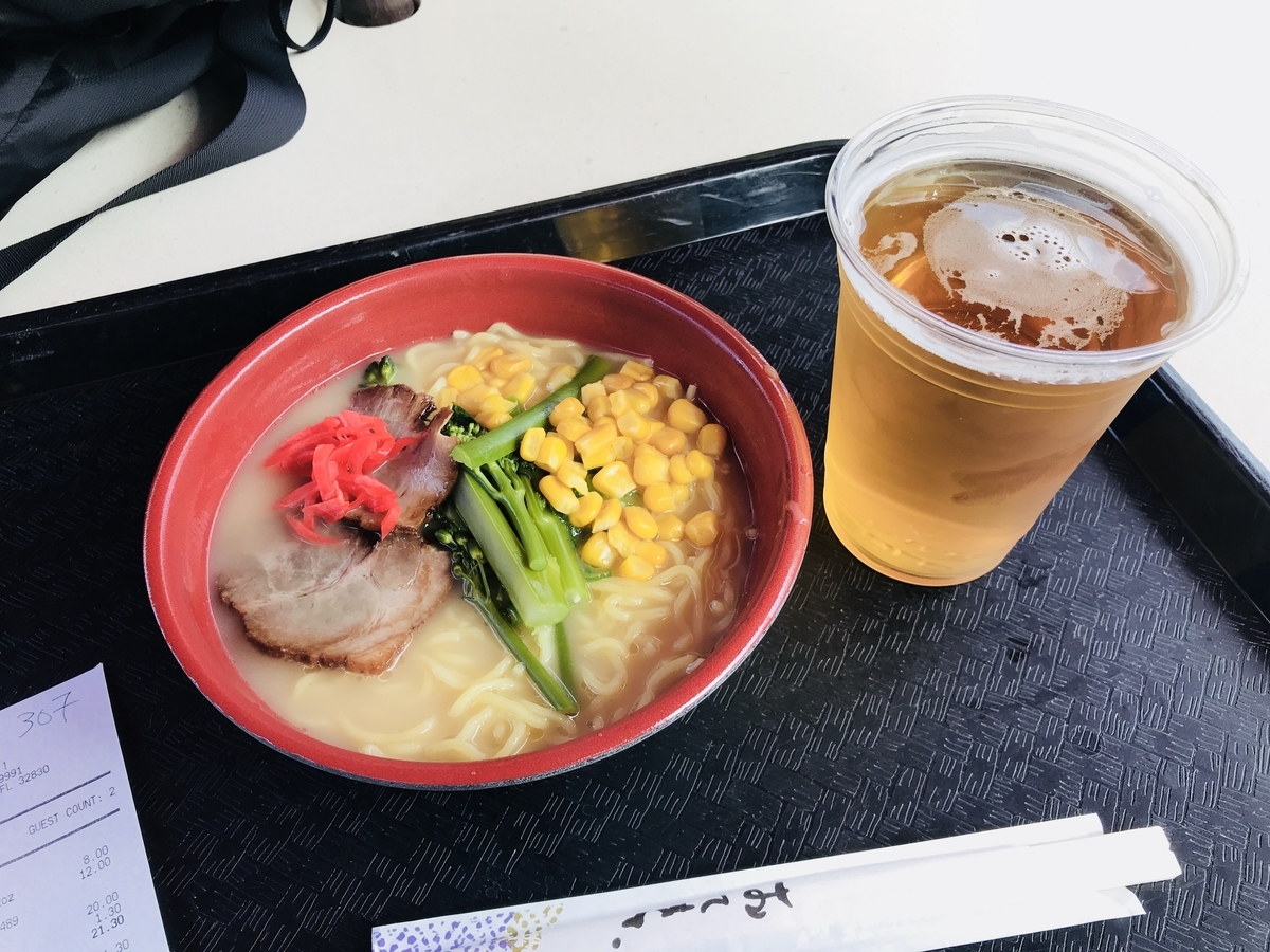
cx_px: 635
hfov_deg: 63.4
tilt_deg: -50.0
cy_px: 476
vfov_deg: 49.7
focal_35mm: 28
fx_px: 1027
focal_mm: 3.99
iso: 20
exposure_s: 1/182
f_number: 1.8
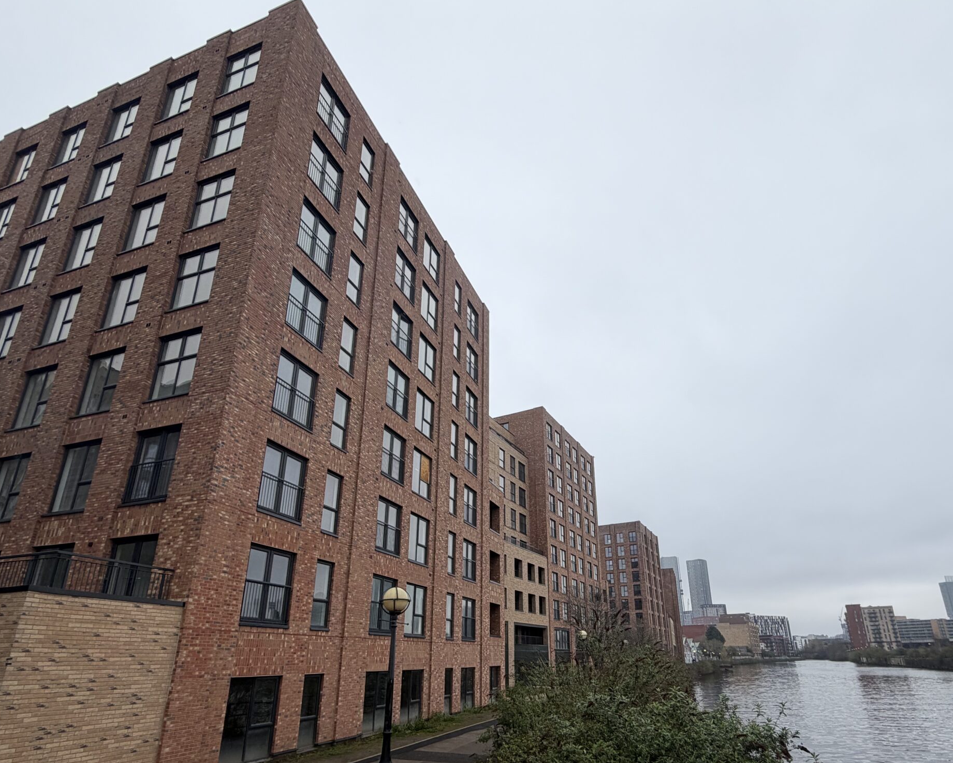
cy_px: 478
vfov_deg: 69.7
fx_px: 536
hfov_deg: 83.1
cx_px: 514
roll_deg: +0.6
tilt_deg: +18.5
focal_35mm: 19
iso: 50
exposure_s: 1/502
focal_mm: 2.22
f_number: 2.2
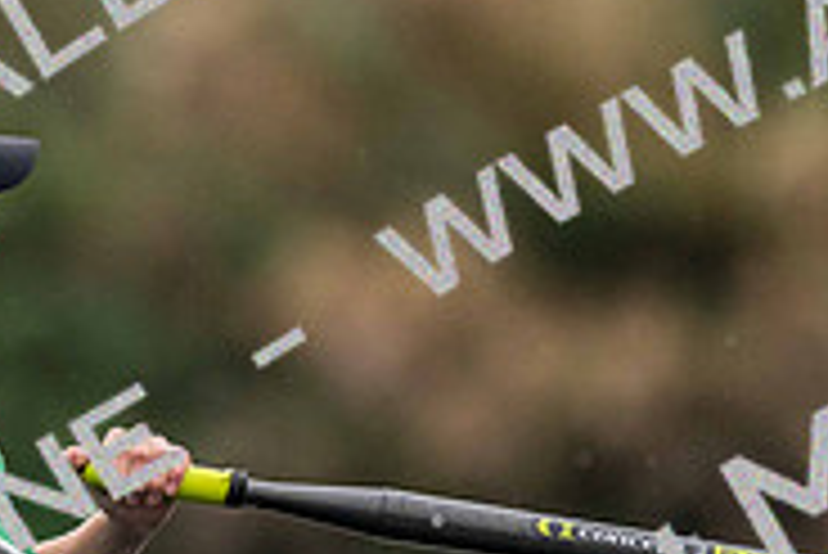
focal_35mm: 1892
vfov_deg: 0.7
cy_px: 372
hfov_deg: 1.1
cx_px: 50
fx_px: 43549
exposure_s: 1/2500
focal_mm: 600
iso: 2500
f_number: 4
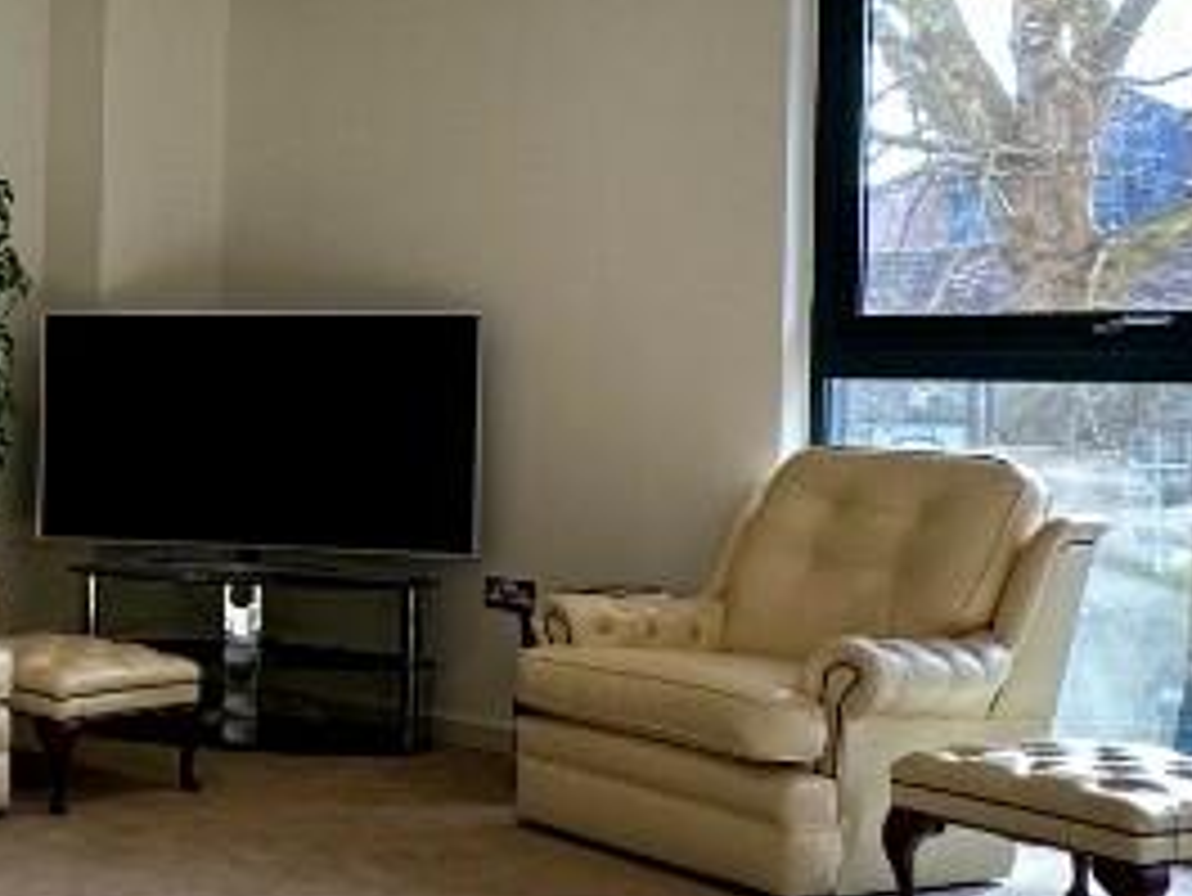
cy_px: 392
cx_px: -382
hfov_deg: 28.6
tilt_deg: -0.5
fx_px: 1860
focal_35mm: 54
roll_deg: -0.8
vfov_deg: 27.0
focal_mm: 2.22
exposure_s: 1/100
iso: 125
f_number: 2.2
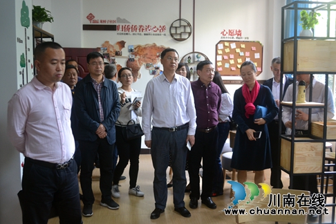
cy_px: 110
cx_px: 169
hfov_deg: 51.9
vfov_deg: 35.9
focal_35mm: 37
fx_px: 345
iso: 800
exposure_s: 1/50
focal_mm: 24
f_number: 4
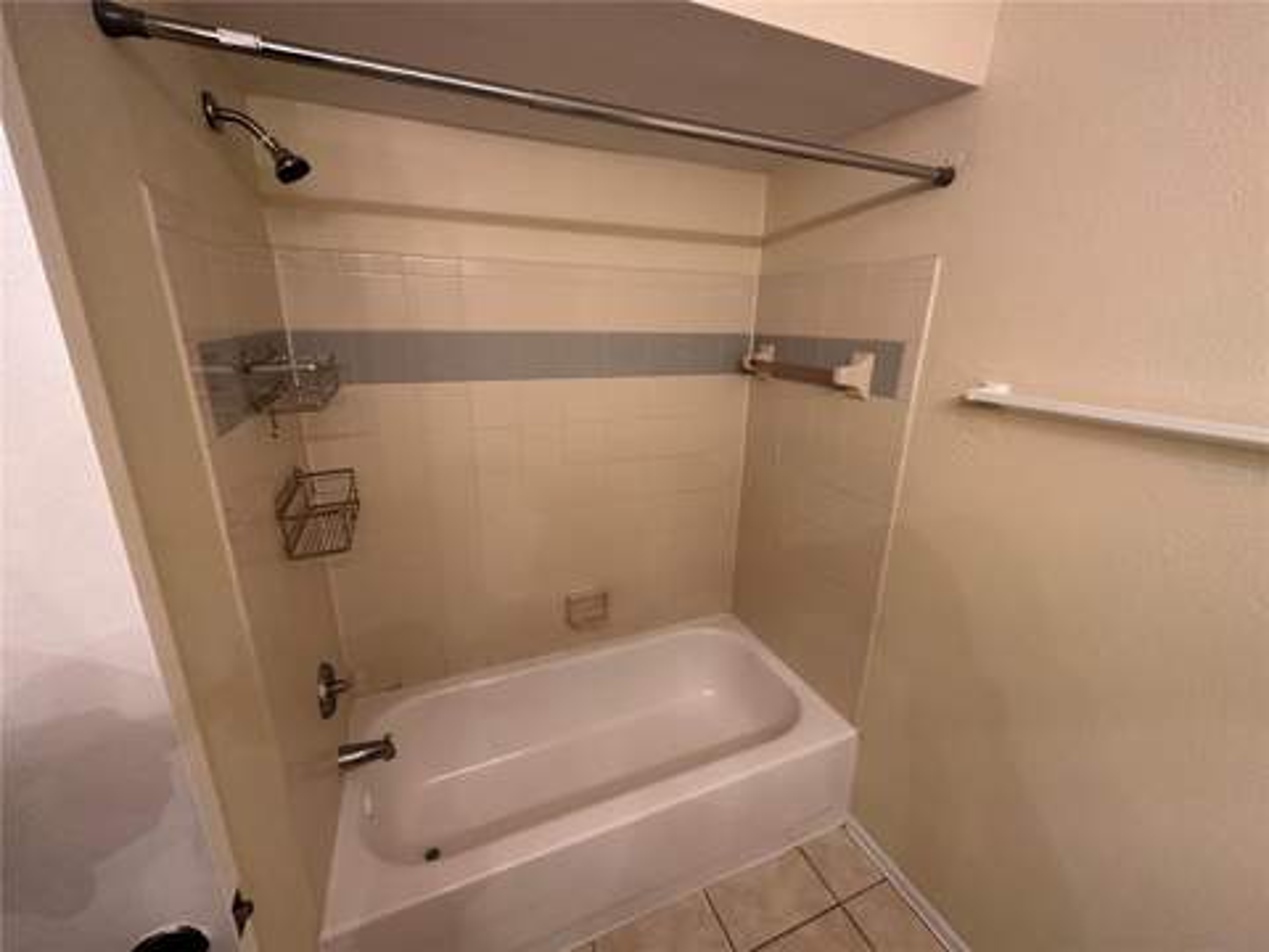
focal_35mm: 14
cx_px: 634
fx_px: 513
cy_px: 476
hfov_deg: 102.1
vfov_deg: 85.7
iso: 200
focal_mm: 2.22
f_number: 2.2
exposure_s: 1/60
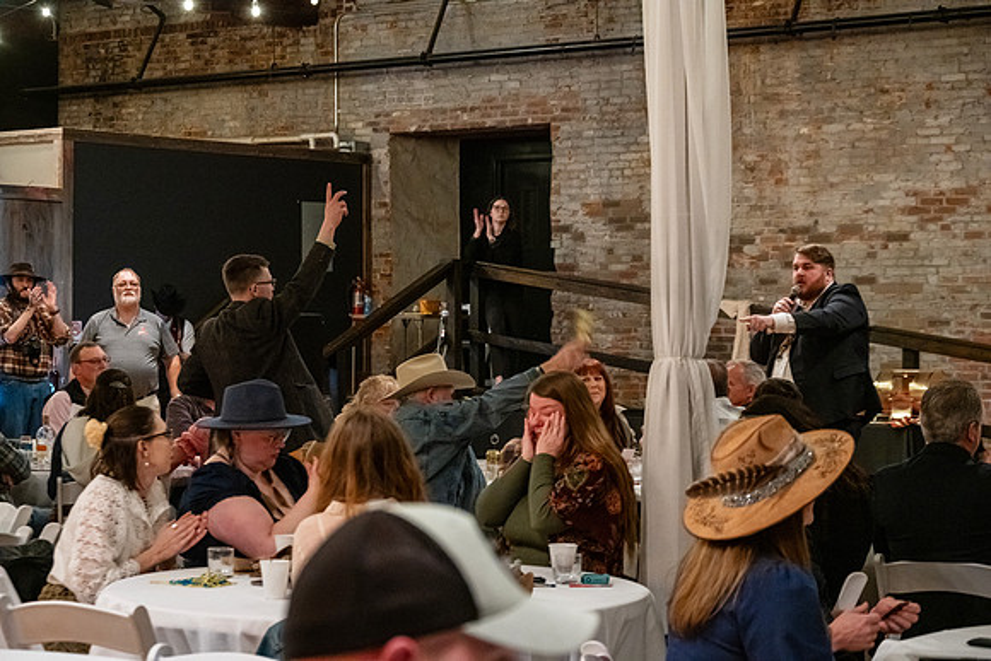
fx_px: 2230
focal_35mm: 81
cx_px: 496
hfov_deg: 25.1
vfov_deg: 16.9
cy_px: 330
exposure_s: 1/40
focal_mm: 81
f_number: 6.3
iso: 6400
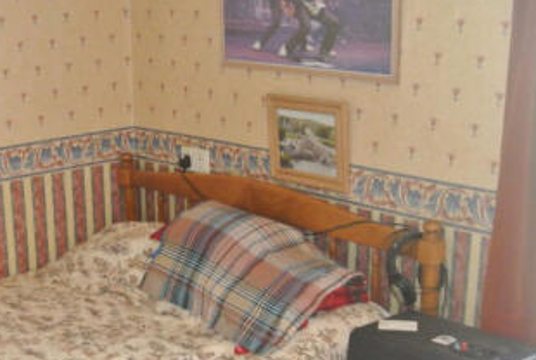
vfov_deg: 21.8
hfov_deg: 31.9
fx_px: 910
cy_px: 333
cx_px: 101
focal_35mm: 61
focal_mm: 11
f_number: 3.5
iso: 2200
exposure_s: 1/60
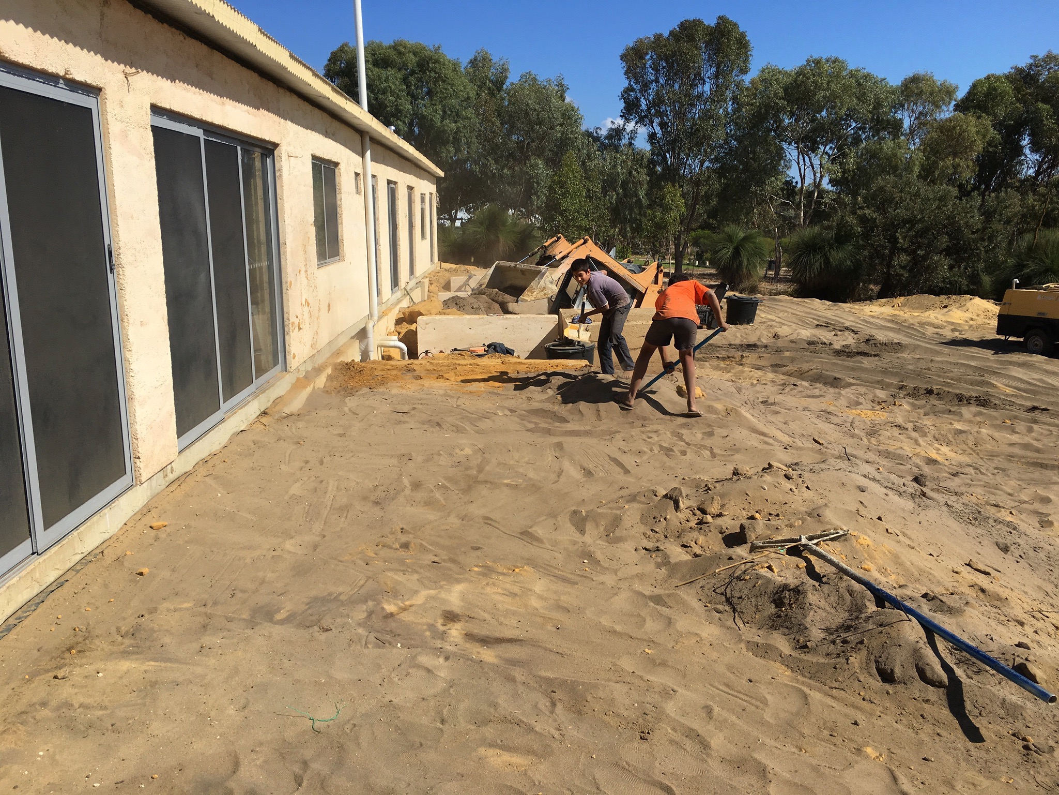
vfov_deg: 48.2
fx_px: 887
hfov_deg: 61.7
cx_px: 530
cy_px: 398
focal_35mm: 29
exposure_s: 1/2564
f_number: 2.2
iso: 25
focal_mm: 4.15
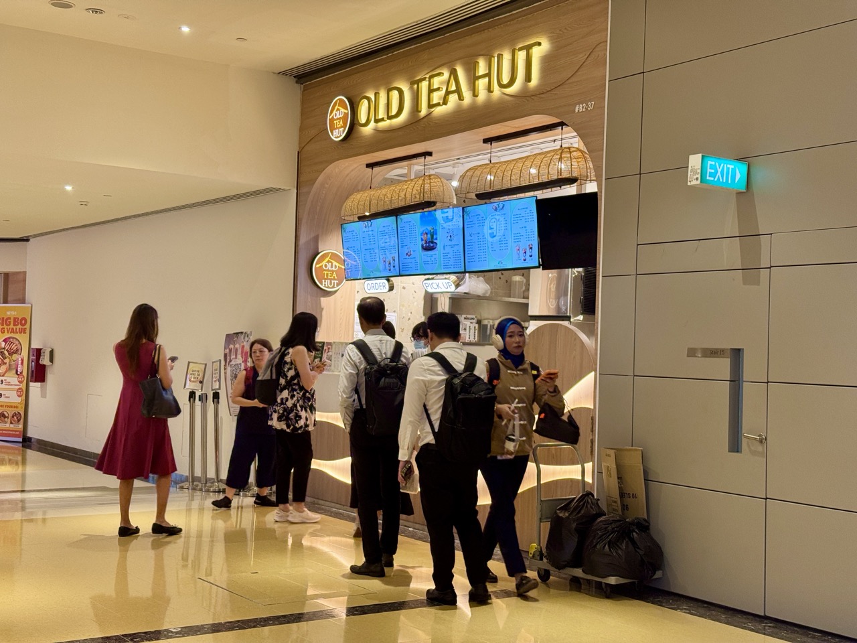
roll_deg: -1.9
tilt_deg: +1.5
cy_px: 322
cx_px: 428
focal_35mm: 48
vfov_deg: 30.3
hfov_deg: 39.7
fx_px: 1188
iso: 100
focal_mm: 6.76
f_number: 1.78
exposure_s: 1/60
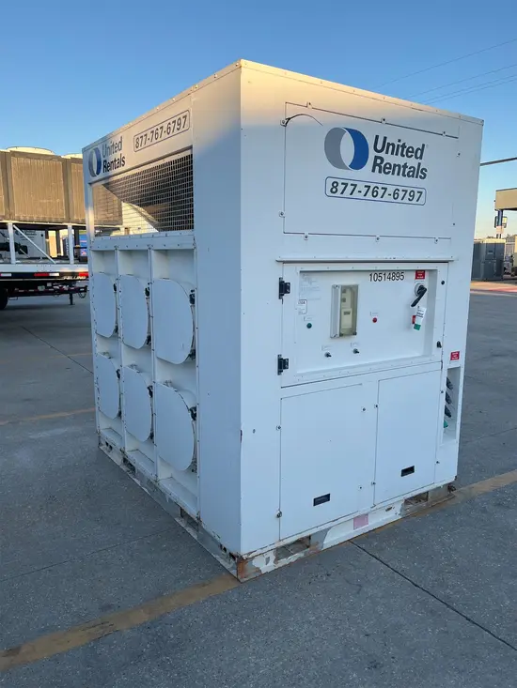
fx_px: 518
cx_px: 258
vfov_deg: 67.3
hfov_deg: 53.1
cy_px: 344
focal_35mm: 26
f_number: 1.6
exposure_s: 1/1028
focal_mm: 5.1
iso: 50
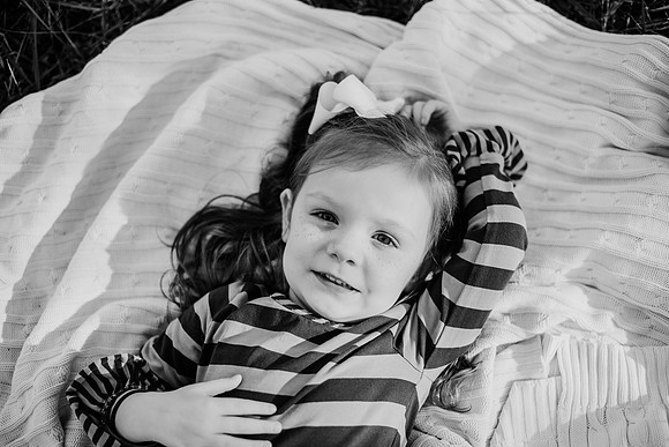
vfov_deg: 27.0
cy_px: 224
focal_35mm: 50
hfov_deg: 39.6
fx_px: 929
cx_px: 334
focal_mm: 50
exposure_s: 1/1000
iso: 200
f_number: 2
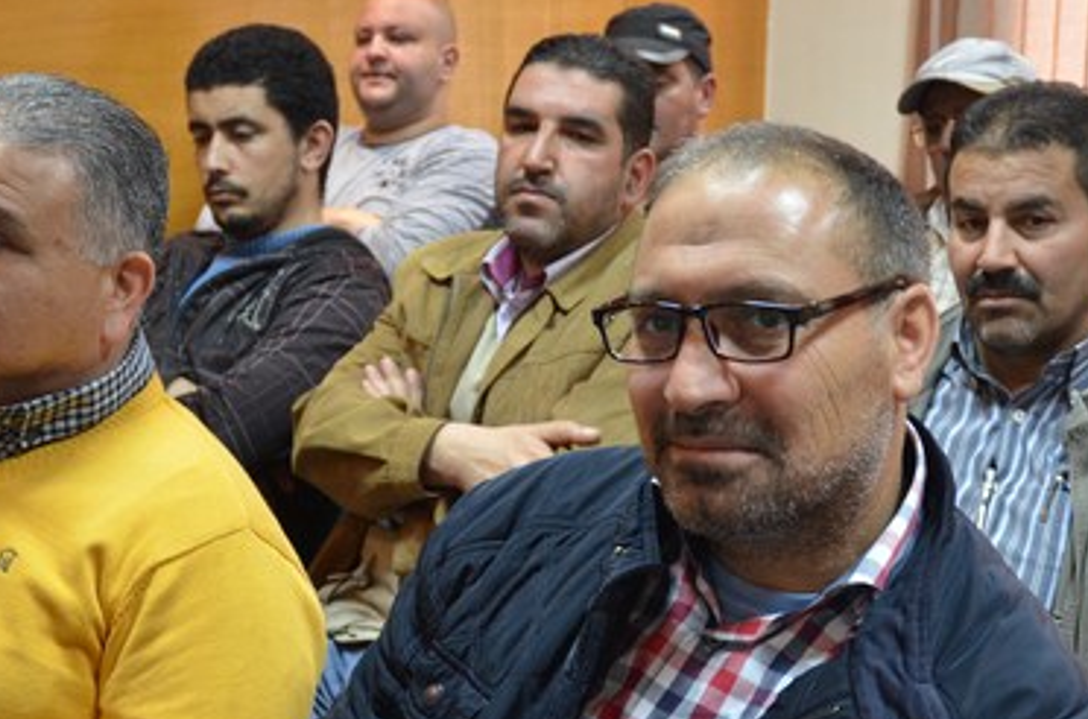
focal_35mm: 75
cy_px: 494
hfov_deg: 27.1
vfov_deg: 18.1
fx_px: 2257
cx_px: 567
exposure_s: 1/40
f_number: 3.8
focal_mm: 29
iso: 800
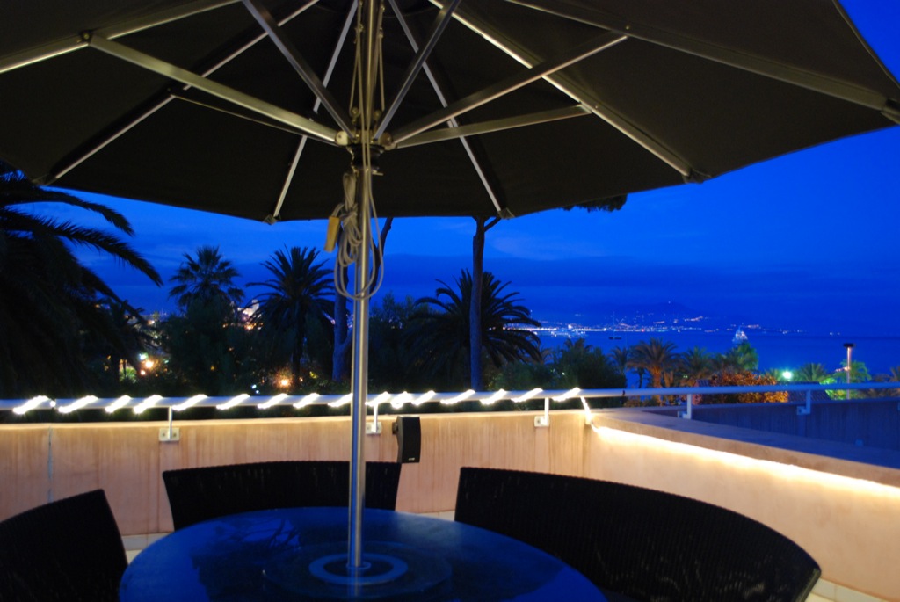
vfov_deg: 40.1
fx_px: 826
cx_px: 450
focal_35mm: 33
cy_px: 301
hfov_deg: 57.2
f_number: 3.8
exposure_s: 1
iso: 560
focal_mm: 22
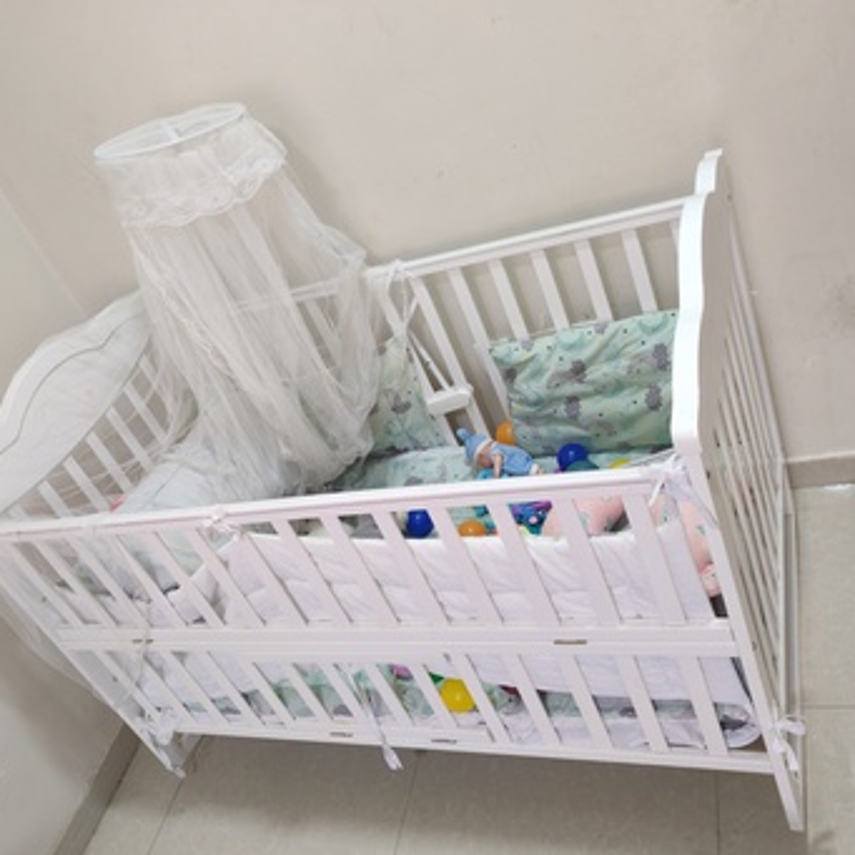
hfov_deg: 51.0
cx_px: 387
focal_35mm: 32
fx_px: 894
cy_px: 428
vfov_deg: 51.1
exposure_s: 1/33
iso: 640
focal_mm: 5.52
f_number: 1.95
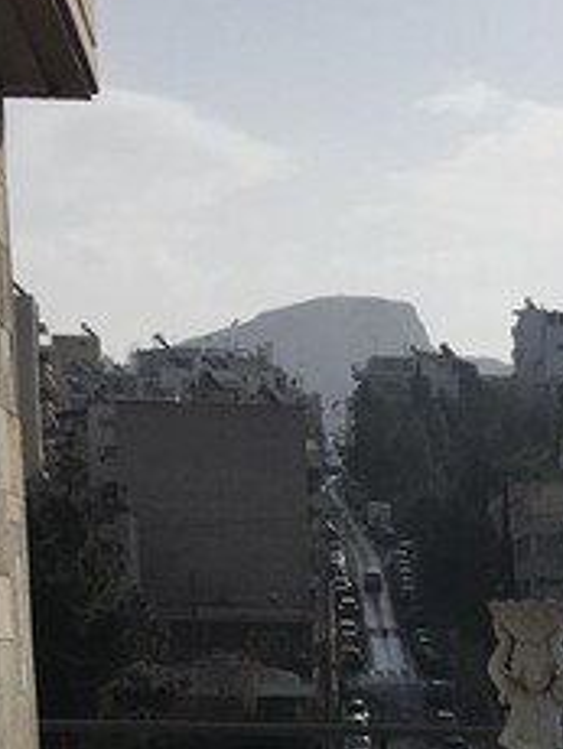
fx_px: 2792
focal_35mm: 129
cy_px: 1459
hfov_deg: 11.3
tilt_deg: -16.0
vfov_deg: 13.3
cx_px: 657
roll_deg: -0.5
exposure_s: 1/5495
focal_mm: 4.15
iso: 25
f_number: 2.2
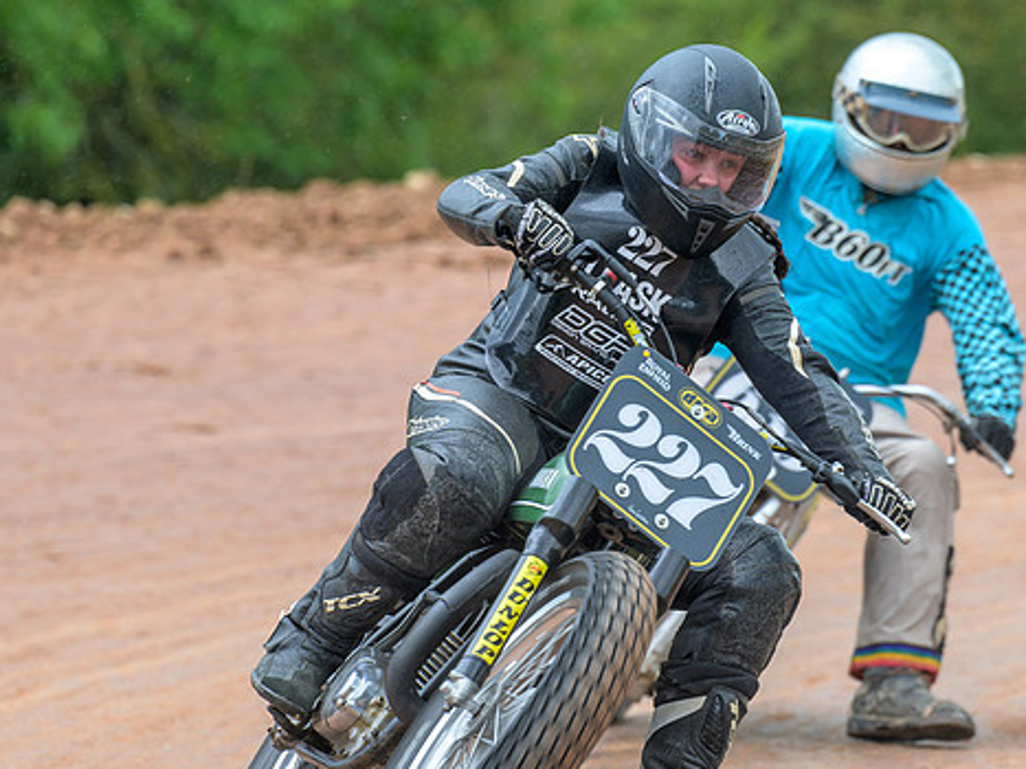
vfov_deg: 3.4
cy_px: 503
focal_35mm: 443
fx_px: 13127
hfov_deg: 4.5
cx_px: 643
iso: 200
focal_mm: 200
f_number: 4
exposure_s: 1/400
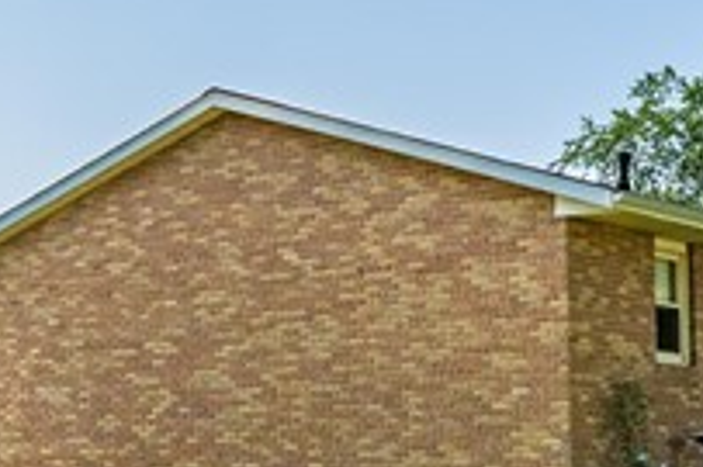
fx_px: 1776
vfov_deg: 15.0
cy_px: 287
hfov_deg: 21.9
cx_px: 90
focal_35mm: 91
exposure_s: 1/2500
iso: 250
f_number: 8
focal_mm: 17
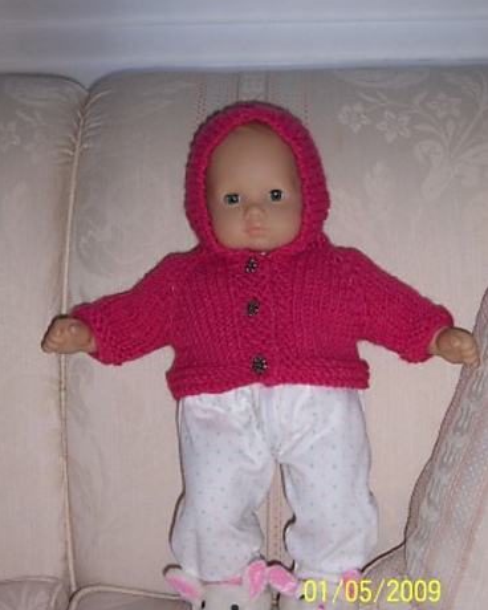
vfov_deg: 27.1
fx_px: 1264
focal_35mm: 70
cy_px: 308
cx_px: 243
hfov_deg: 21.9
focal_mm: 11
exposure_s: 1/60
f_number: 4
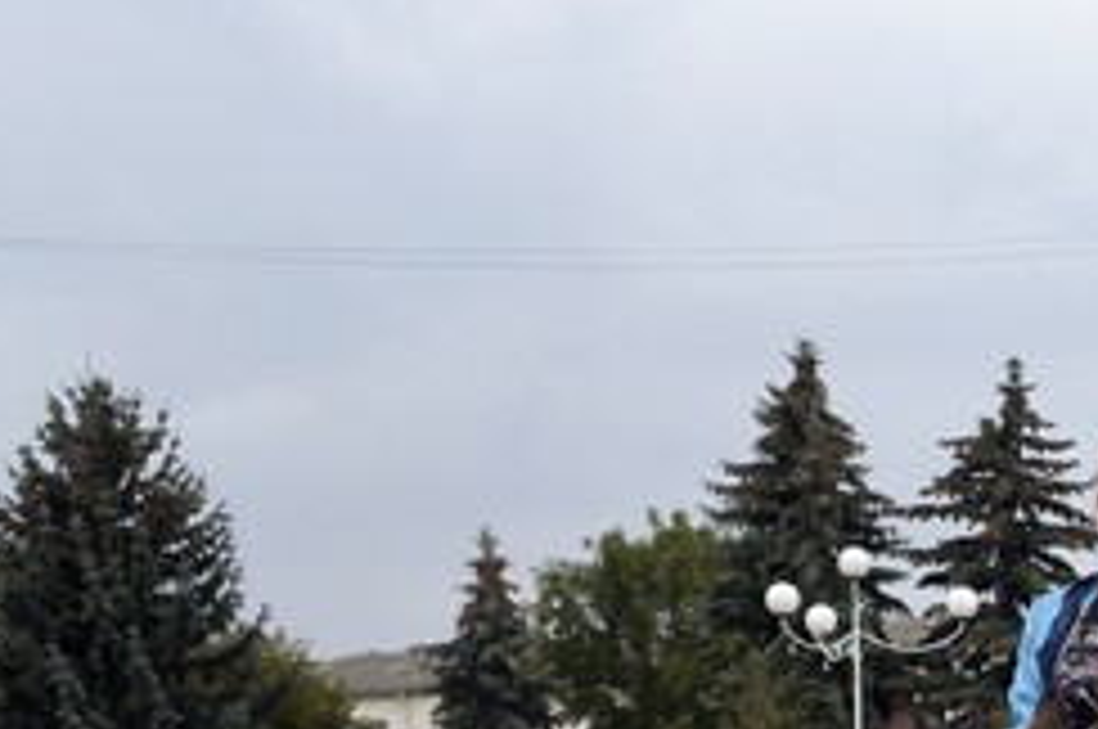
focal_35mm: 86
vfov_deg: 15.3
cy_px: 853
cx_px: 1188
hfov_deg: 22.4
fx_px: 2619
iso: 140
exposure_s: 1/250
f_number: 8
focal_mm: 20
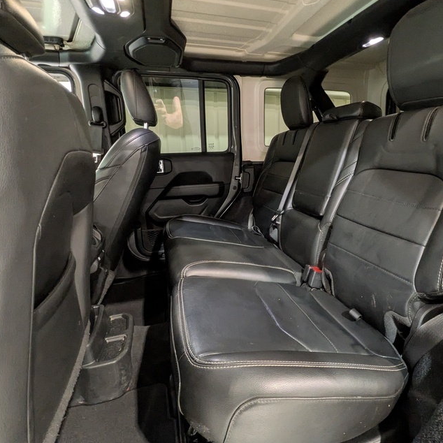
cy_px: 208
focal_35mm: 20
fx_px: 290
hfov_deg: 74.4
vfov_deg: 74.8
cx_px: 253
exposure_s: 1/24
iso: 430
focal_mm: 1.83
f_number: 2.2
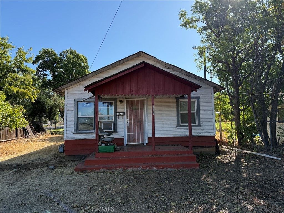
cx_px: 142
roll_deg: +1.0
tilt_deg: +4.4
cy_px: 106
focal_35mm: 24
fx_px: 197
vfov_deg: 56.8
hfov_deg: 71.6
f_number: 1.78
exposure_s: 1/3145
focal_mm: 6.76
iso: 100
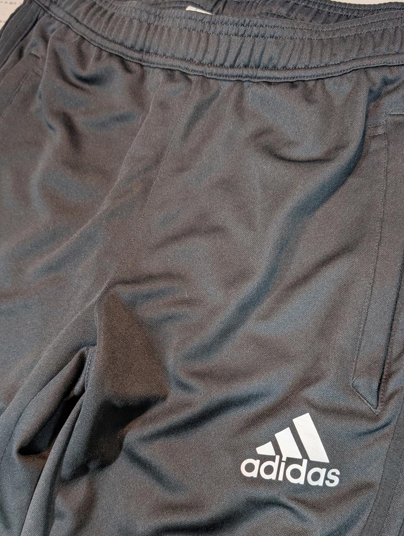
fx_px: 527
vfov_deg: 53.1
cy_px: 344
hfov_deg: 41.9
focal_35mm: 34
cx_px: 209
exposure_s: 1/120
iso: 69
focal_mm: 6.9
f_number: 1.68
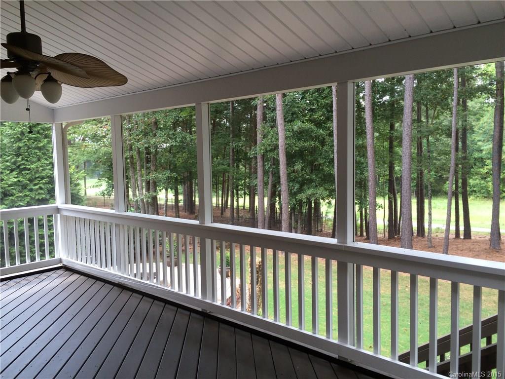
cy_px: 190
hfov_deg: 61.7
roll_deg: +3.6
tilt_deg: -5.1
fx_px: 423
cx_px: 252
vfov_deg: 48.2
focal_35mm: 29
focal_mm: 4.15
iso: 50
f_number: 2.2
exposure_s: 1/120
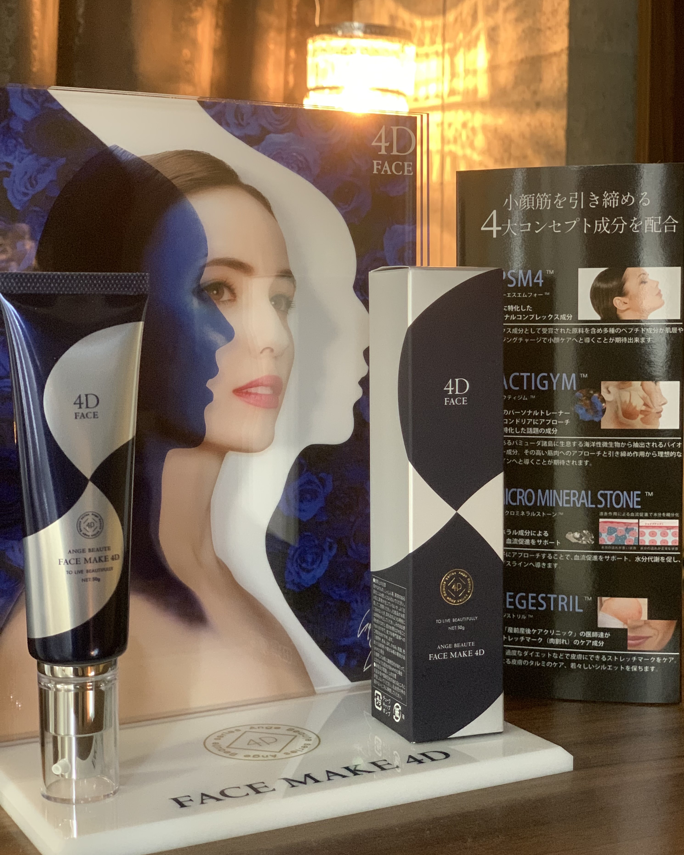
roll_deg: +0.7
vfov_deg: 34.1
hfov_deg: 27.6
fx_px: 1392
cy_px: 424
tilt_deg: -4.6
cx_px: 347
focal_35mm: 55
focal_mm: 6
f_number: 2.4
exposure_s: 1/33
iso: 500
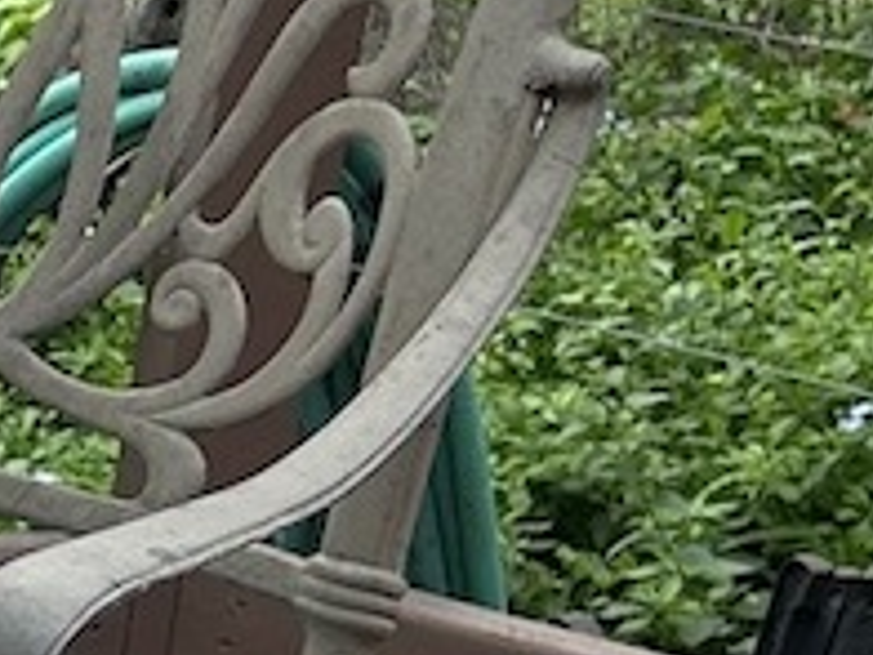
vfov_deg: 7.7
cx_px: -1461
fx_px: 4817
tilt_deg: -21.7
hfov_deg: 9.0
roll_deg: -0.2
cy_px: 713
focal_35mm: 191
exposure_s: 1/288
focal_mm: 5.7
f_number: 1.5
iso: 40
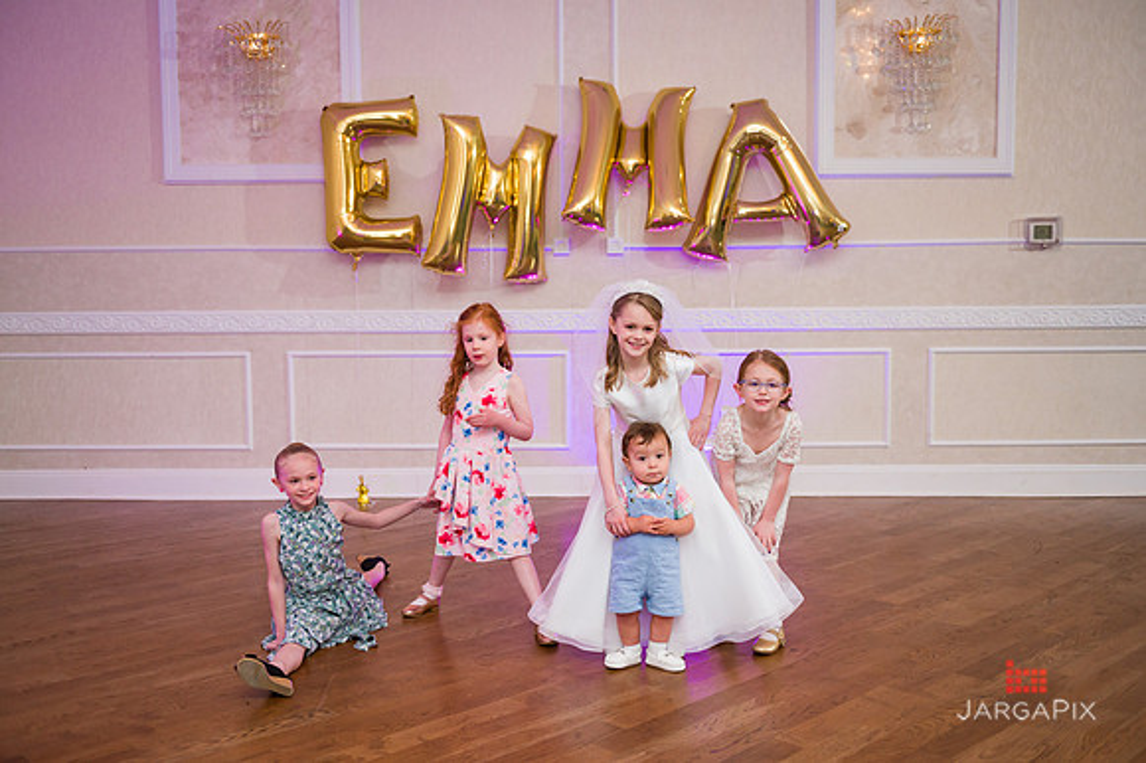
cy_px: 382
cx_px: 573
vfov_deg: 37.8
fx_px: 1113
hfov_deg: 54.5
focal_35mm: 35
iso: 1250
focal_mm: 35
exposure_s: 1/200
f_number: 3.2
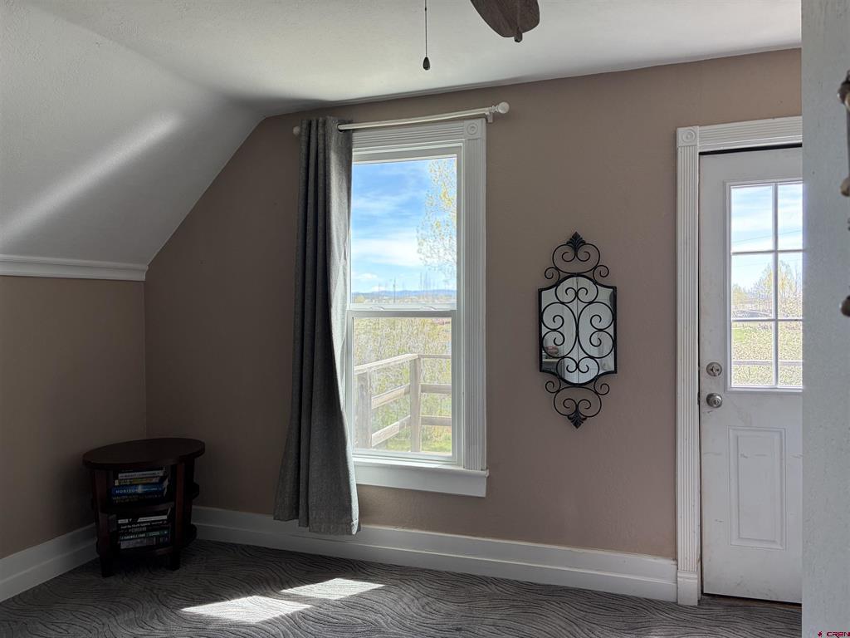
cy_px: 319
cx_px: 425
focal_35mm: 26
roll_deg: +0.7
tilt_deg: -0.9
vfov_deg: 53.1
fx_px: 638
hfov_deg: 67.3
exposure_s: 1/180
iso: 50
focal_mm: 5.96
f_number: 1.6
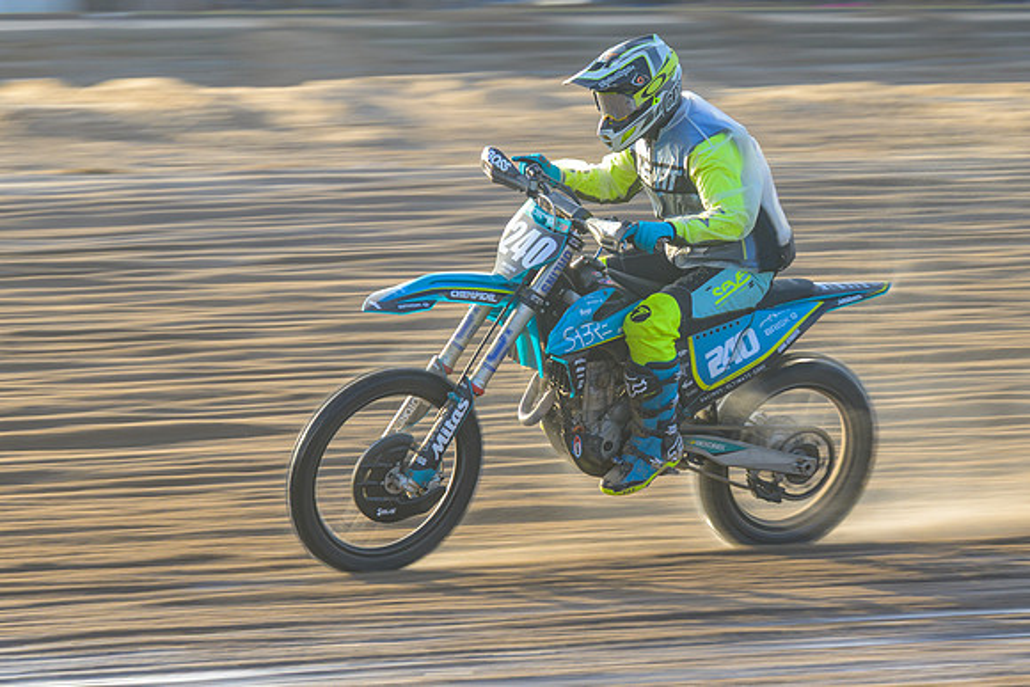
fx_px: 5508
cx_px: 401
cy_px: 276
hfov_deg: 10.7
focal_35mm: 192
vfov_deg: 7.1
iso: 220
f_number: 8
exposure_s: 1/160
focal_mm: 104
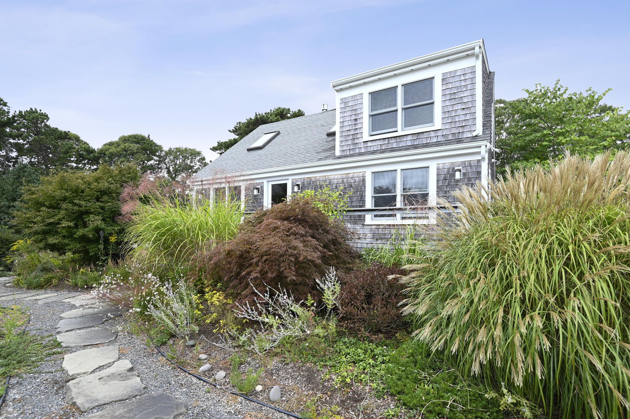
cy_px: 210
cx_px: 315
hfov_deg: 96.8
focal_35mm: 16
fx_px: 280
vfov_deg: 73.7
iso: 200
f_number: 6.3
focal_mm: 16
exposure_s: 1/80
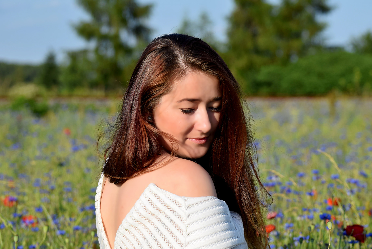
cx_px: 188
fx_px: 1209
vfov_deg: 11.7
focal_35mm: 117
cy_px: 120
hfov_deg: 17.5
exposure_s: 1/800
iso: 100
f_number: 5
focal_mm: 70
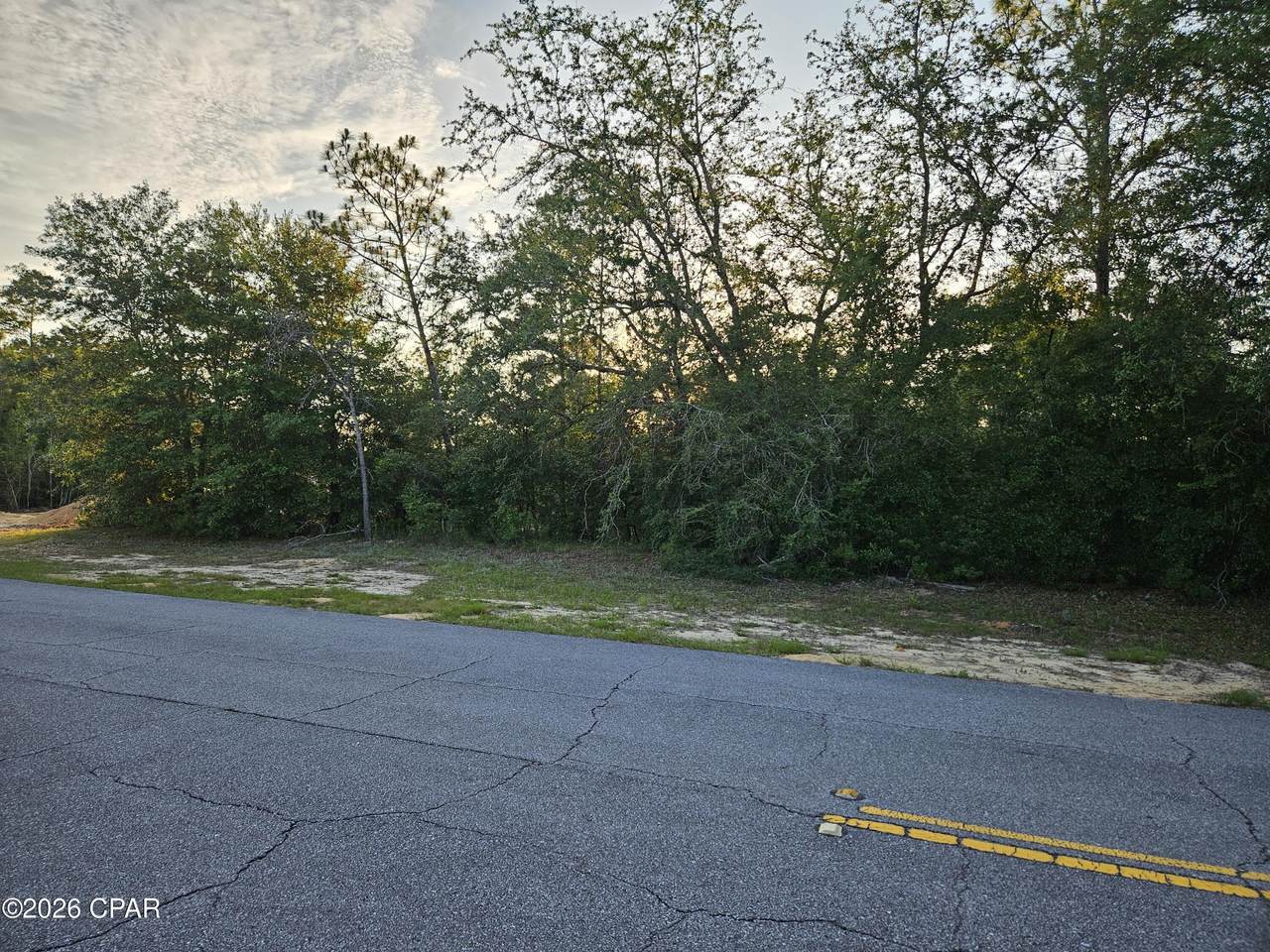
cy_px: 476
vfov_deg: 58.9
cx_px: 635
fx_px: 844
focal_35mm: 23
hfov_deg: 73.9
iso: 25
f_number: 1.8
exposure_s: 1/286
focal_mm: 5.4
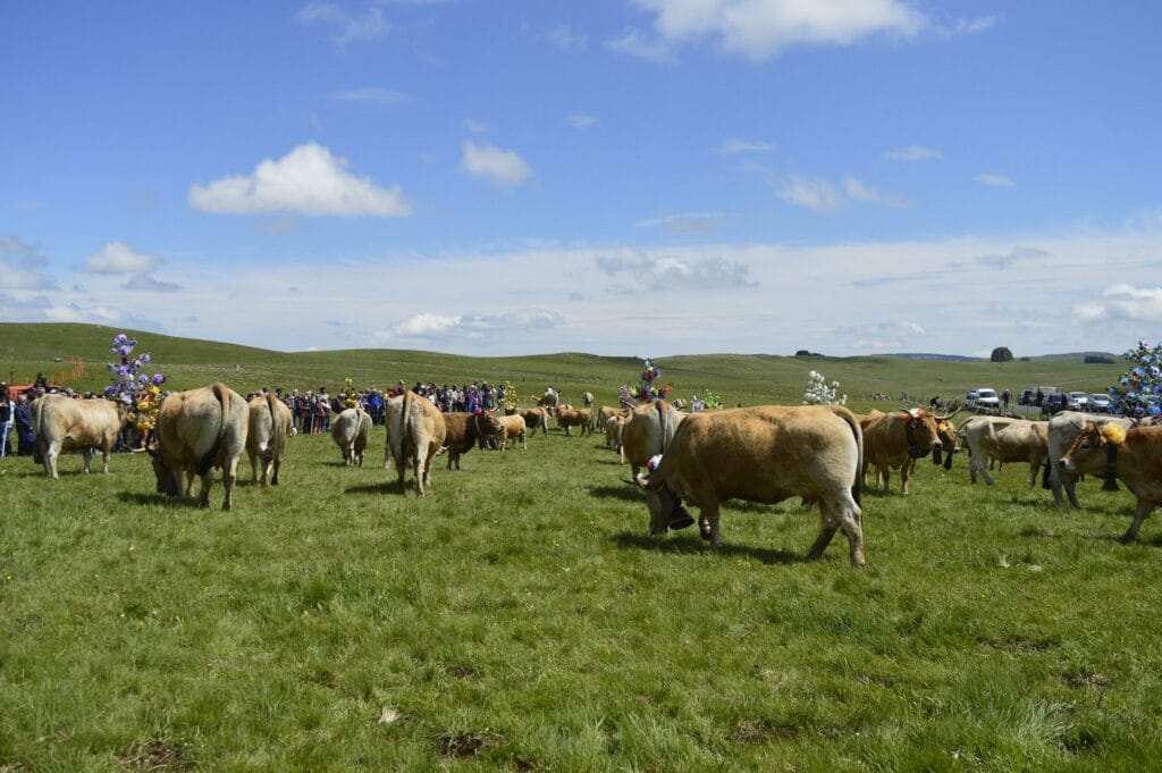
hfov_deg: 55.1
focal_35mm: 34
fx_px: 1113
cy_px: 386
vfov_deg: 38.3
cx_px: 581
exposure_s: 1/500
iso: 100
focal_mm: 23
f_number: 6.3
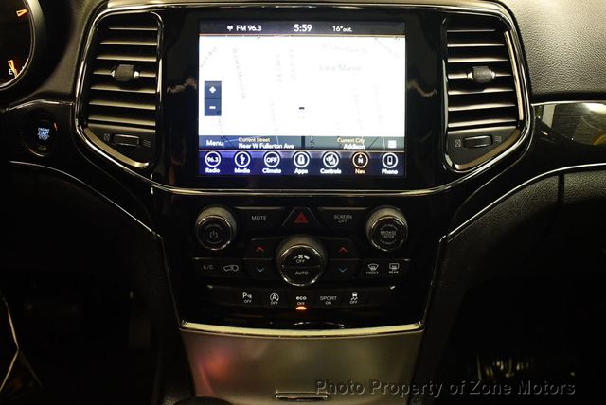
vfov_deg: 36.9
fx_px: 607
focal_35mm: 36
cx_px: 303
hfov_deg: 53.1
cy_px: 202
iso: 3200
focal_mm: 18
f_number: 3.5
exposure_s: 1/100
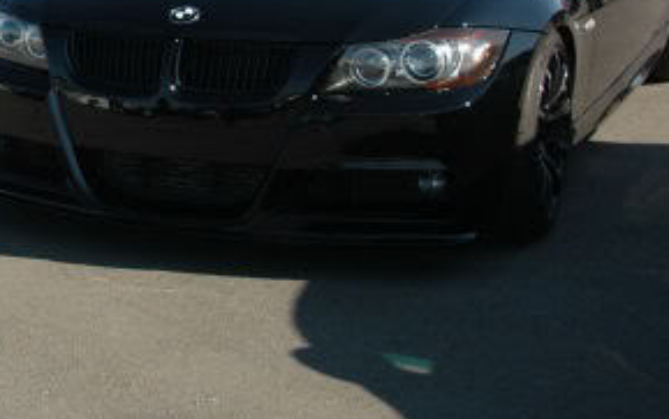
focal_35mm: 84
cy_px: 21
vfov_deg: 15.3
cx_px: -23
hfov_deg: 23.4
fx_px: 1532
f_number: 4.5
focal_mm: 22
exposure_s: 1/1000
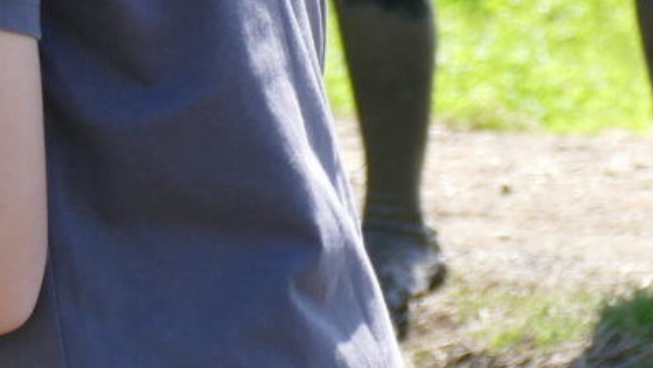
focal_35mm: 419
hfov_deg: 5.2
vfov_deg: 2.9
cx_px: 244
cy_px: -459
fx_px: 7257
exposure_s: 1/320
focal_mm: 32.24
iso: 125
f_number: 3.8
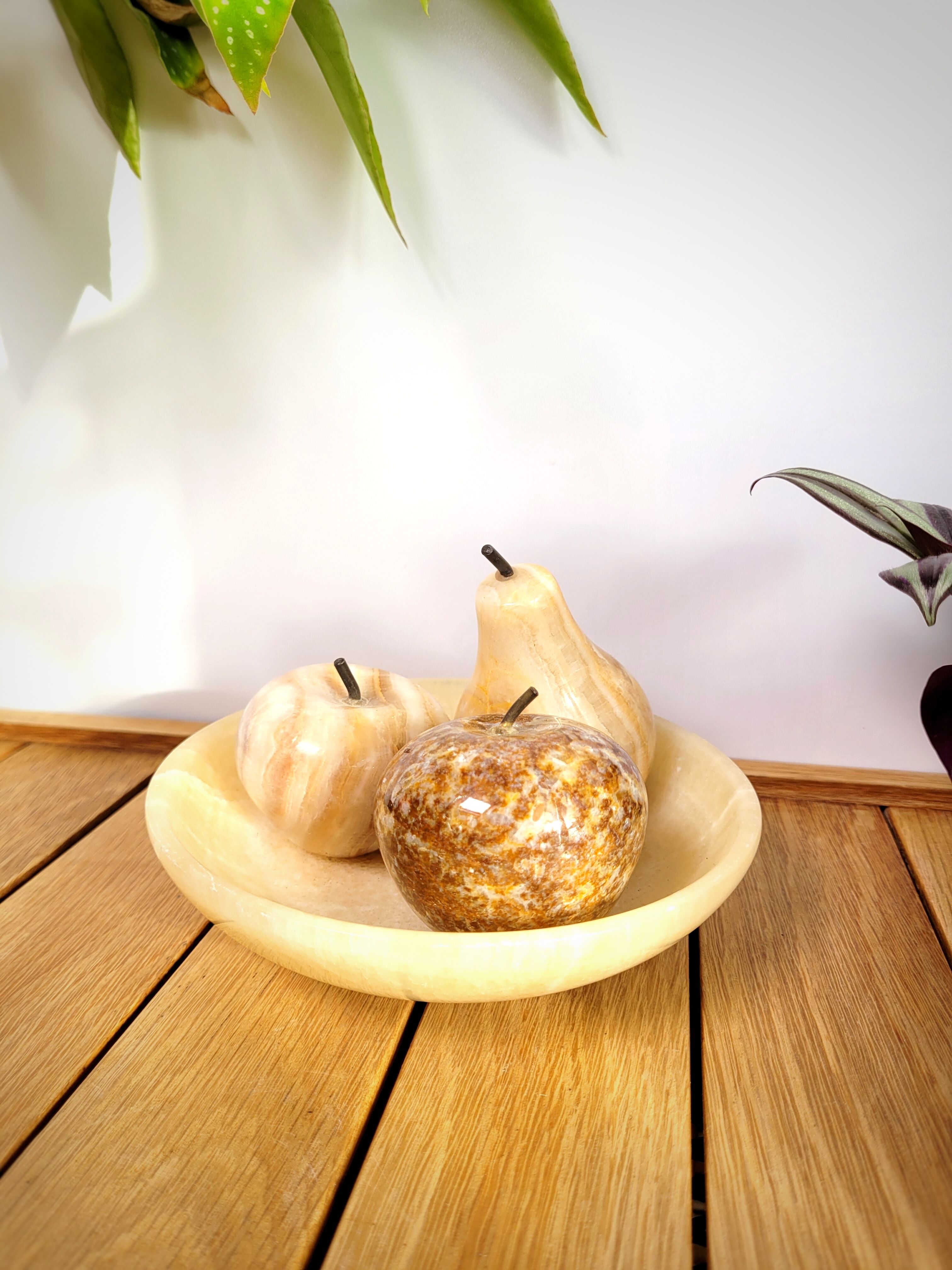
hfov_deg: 53.1
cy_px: 635
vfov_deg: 67.3
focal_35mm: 26
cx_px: 476
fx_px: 953
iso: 40
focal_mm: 5.4
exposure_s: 1/1126
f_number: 1.8
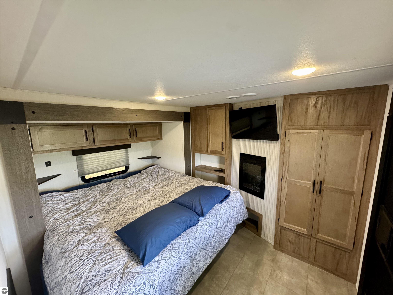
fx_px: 159
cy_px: 148
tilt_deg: -10.3
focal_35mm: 14
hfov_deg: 102.1
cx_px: 196
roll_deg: -0.2
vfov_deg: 85.7
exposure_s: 1/60
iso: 320
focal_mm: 2.22
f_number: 2.2
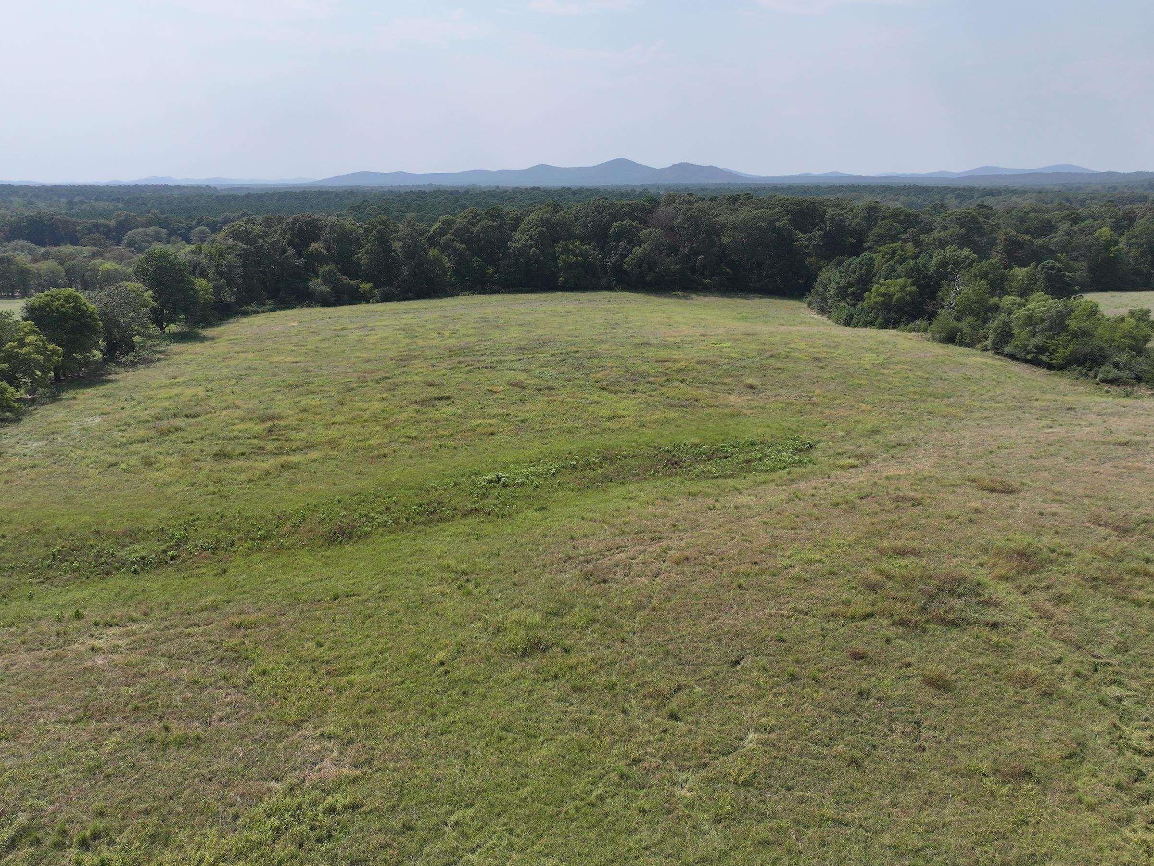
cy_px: 425
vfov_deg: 54.9
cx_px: 558
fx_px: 833
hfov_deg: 69.4
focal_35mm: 25
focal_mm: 12.29
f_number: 2.8
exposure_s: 1/3200
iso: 170
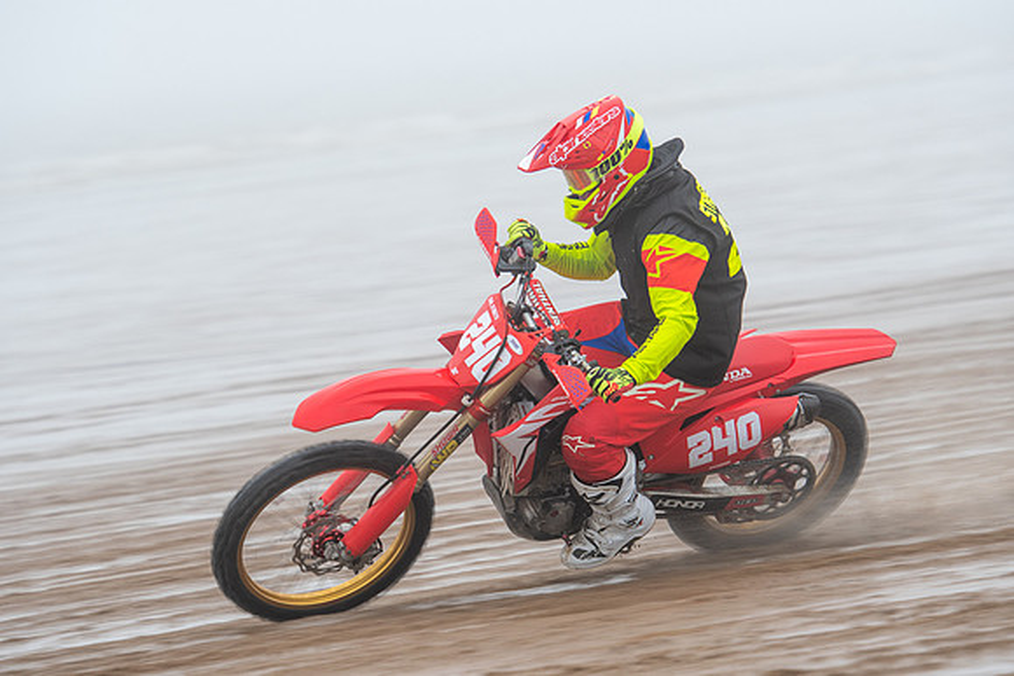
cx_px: 507
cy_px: 338
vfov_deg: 6.3
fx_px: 6127
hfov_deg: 9.5
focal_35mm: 218
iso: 200
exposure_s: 1/400
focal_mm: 145
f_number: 4
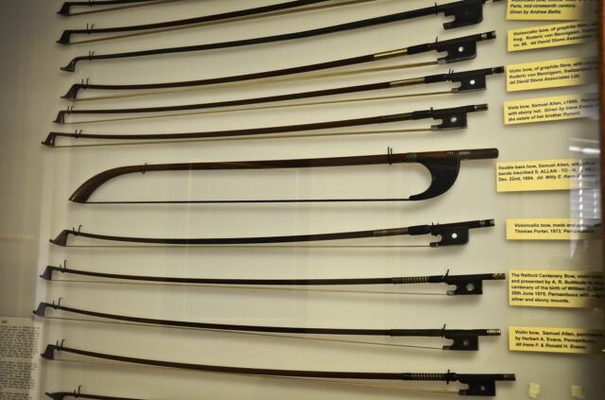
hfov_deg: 48.0
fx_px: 679
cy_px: 200
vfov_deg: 32.8
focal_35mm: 40
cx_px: 302
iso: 800
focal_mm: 27
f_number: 5.6
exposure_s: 1/20
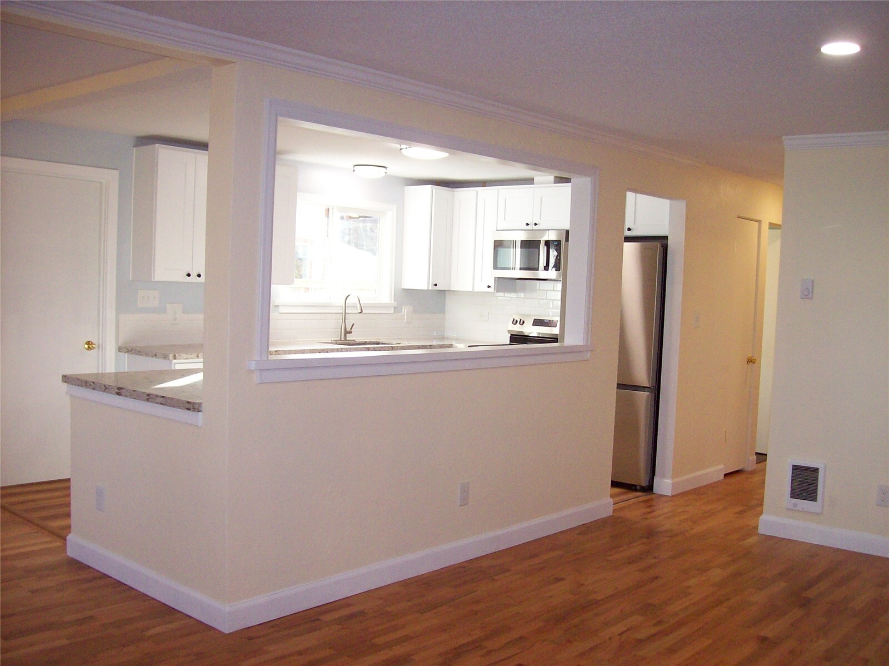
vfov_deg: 39.6
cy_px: 333
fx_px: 924
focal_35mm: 36
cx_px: 444
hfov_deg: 51.4
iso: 140
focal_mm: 6
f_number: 2.7
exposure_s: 1/64
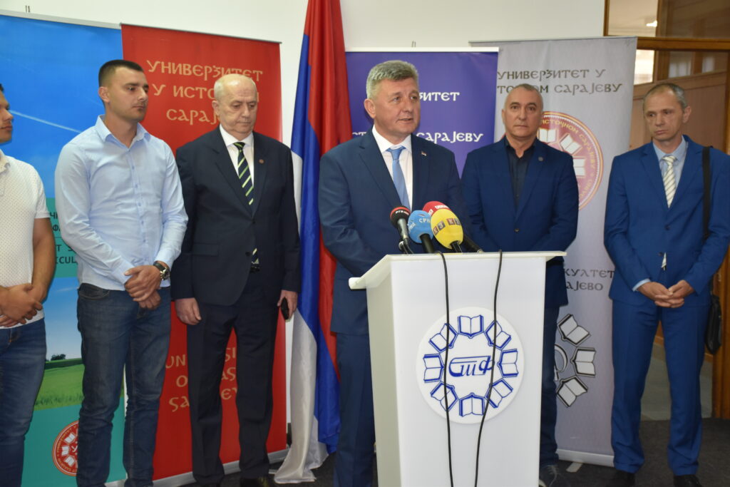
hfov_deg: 41.1
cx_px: 365
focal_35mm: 48
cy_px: 244
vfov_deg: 28.1
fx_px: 973
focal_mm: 32
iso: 1000
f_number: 4
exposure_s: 1/60
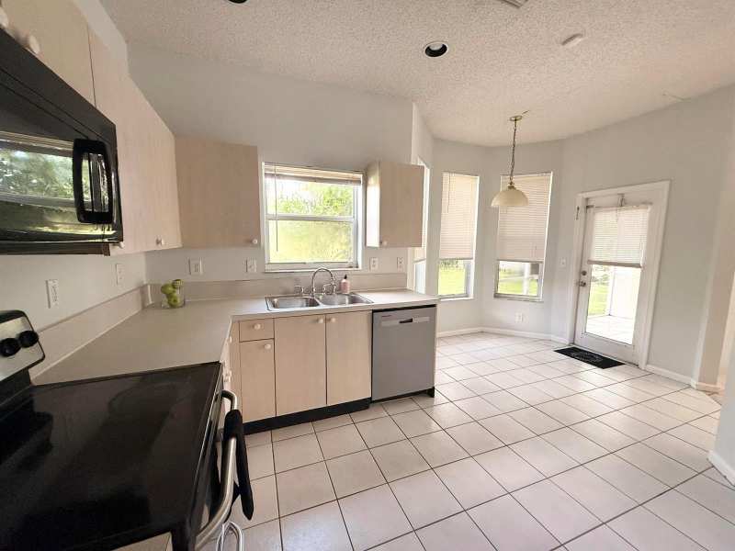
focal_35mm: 14
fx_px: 297
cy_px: 276
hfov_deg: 102.1
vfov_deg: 85.7
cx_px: 368
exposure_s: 1/99
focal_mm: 2.22
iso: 250
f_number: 2.2
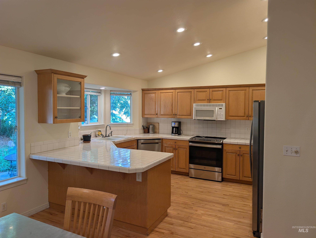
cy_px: 119
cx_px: 158
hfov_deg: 71.5
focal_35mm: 24
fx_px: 219
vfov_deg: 56.9
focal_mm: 6.9
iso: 23
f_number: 1.68
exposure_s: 1/30
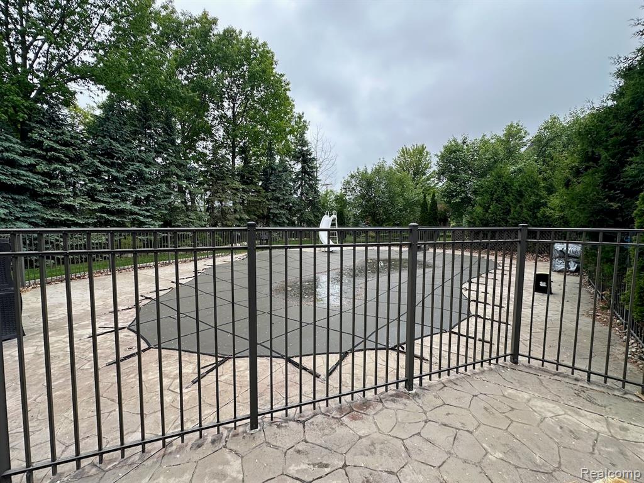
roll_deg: +0.3
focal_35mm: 14
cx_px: 322
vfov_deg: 85.7
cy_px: 242
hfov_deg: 102.1
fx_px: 260
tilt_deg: -3.6
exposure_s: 1/416
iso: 40
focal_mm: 2.22
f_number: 2.2
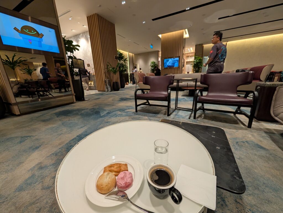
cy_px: 106
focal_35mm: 12
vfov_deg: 94.6
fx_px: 98
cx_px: 142
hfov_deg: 110.5
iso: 235
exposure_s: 1/50
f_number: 1.7
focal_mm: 2.02
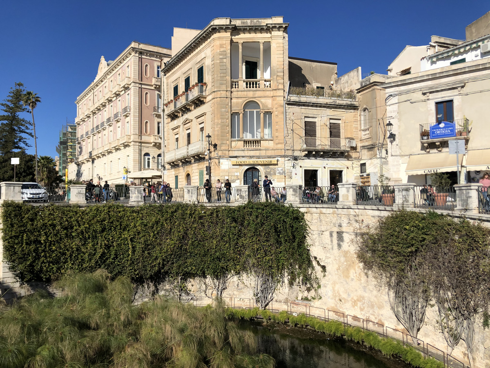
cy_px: 184
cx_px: 245
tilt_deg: +3.1
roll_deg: +1.6
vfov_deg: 49.7
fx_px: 396
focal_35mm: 28
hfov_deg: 63.4
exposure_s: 1/4049
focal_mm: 4
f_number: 1.8
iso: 25
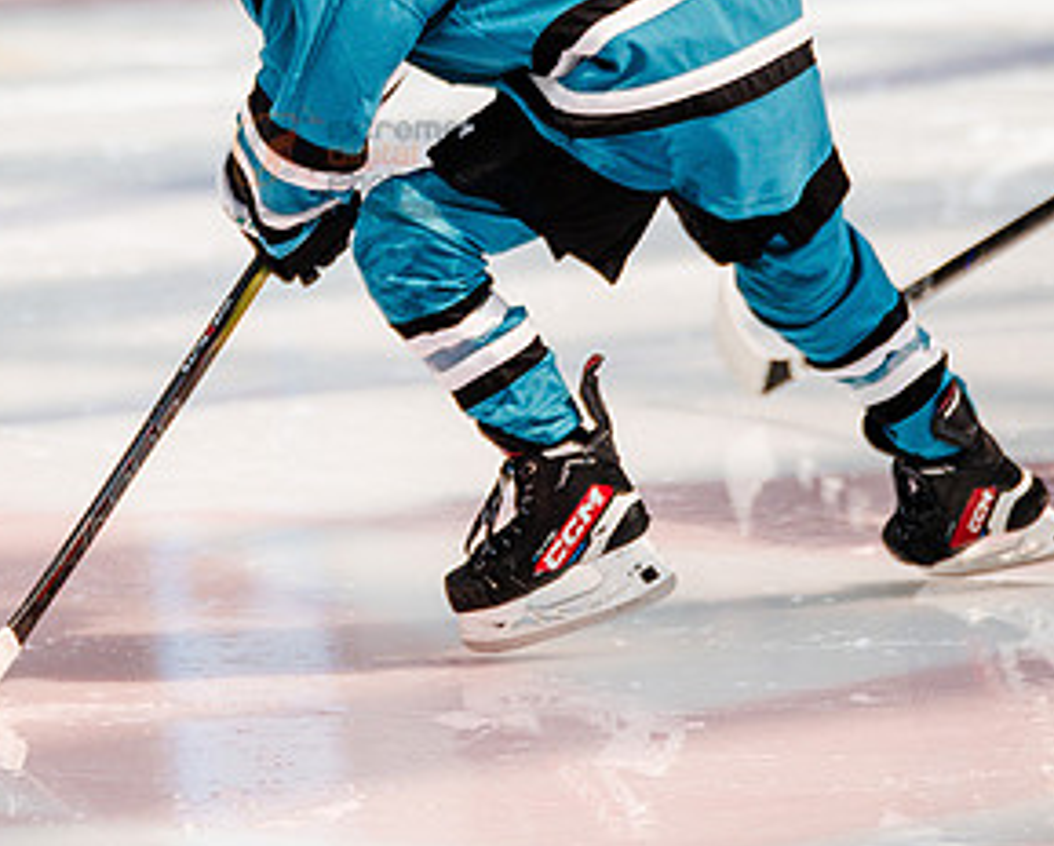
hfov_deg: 3.3
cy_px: 285
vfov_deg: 2.7
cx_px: 226
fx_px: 18117
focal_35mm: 580
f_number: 3.2
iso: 1250
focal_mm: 247
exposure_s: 1/3200
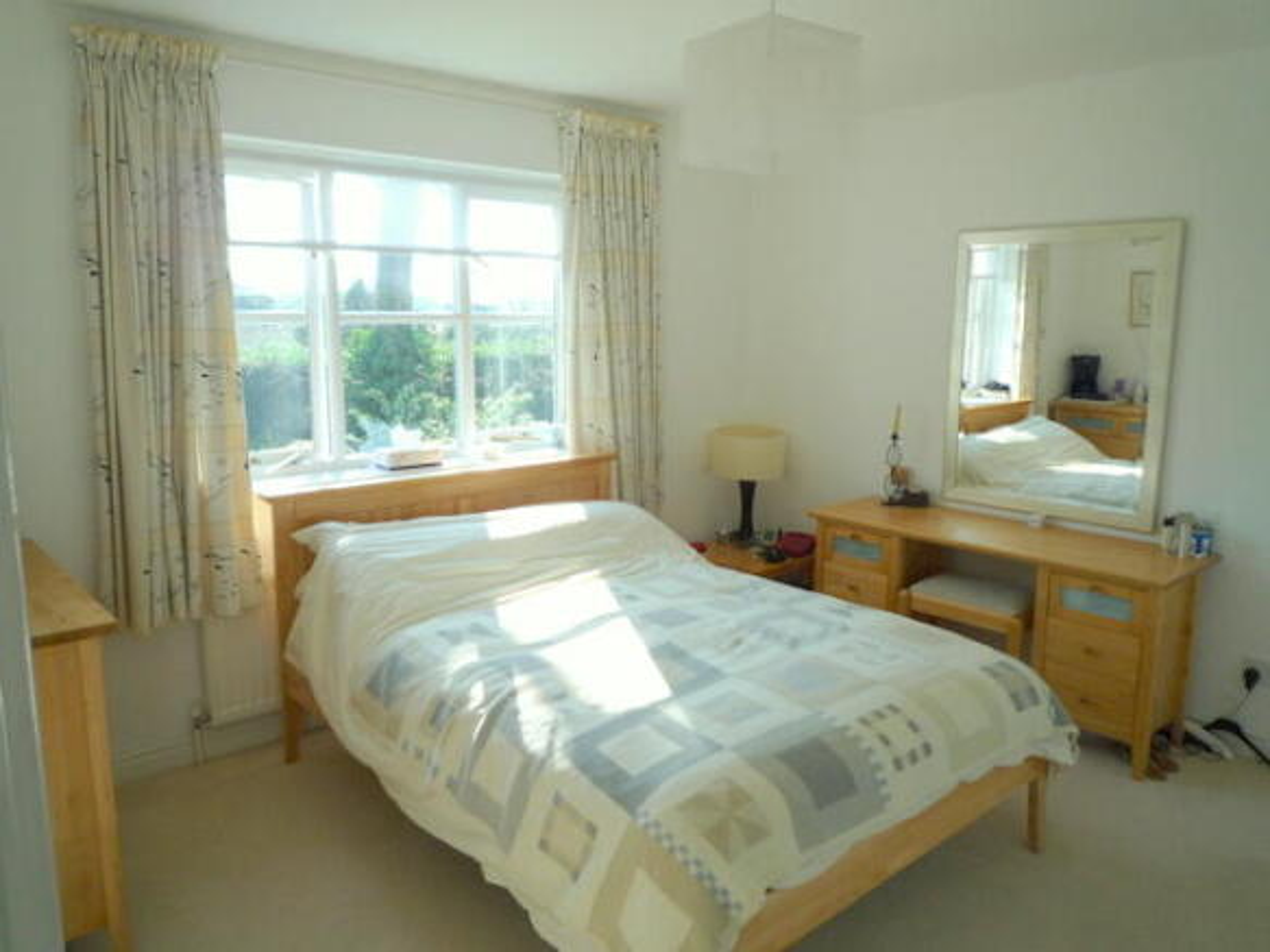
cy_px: 476
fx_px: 917
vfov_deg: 54.9
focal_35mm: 25
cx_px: 635
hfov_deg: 69.4
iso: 100
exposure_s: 1/200
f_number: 2.8
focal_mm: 4.4
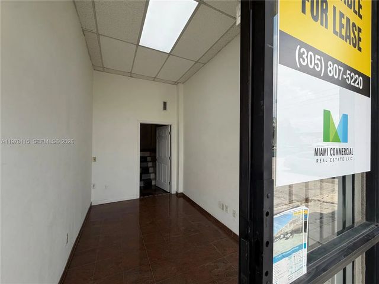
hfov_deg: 102.1
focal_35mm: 14
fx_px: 153
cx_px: 190
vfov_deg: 85.7
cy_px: 142
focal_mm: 2.22
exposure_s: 1/531
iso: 40
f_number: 2.2
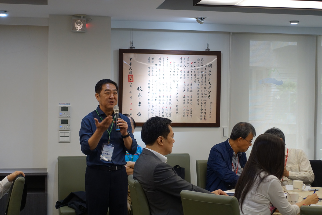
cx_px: 161
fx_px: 626
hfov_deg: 28.8
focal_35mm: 70
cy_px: 108
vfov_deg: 19.5
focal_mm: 25.7
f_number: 2.8
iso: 400
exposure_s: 1/80
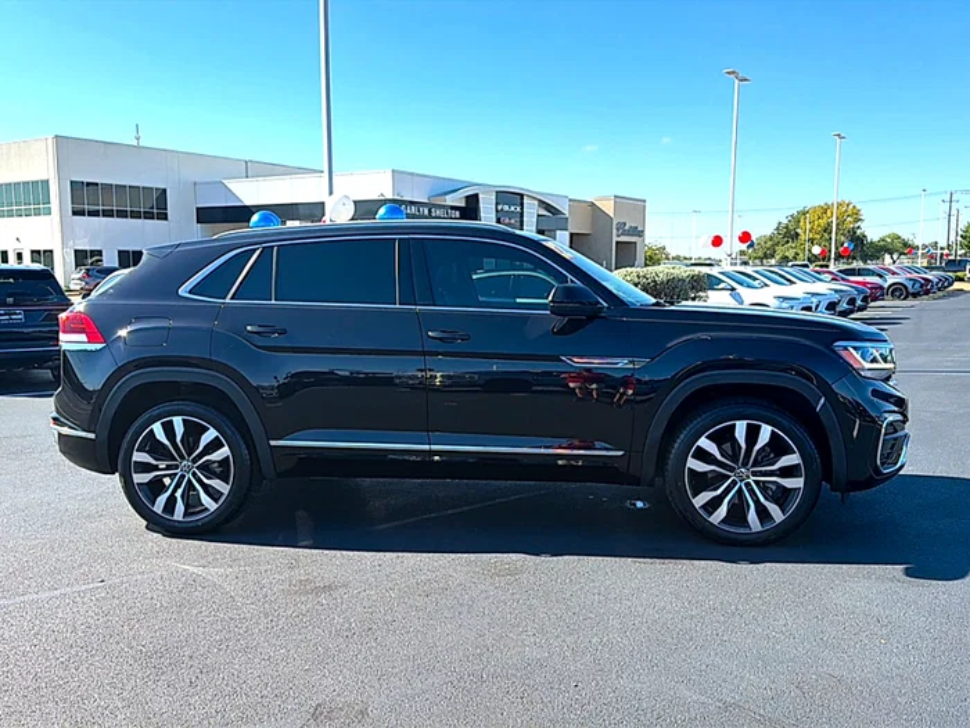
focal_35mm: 25
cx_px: 485
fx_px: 701
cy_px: 364
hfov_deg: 69.4
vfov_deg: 54.9
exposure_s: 1/2370
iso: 80
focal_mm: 6.76
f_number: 1.78
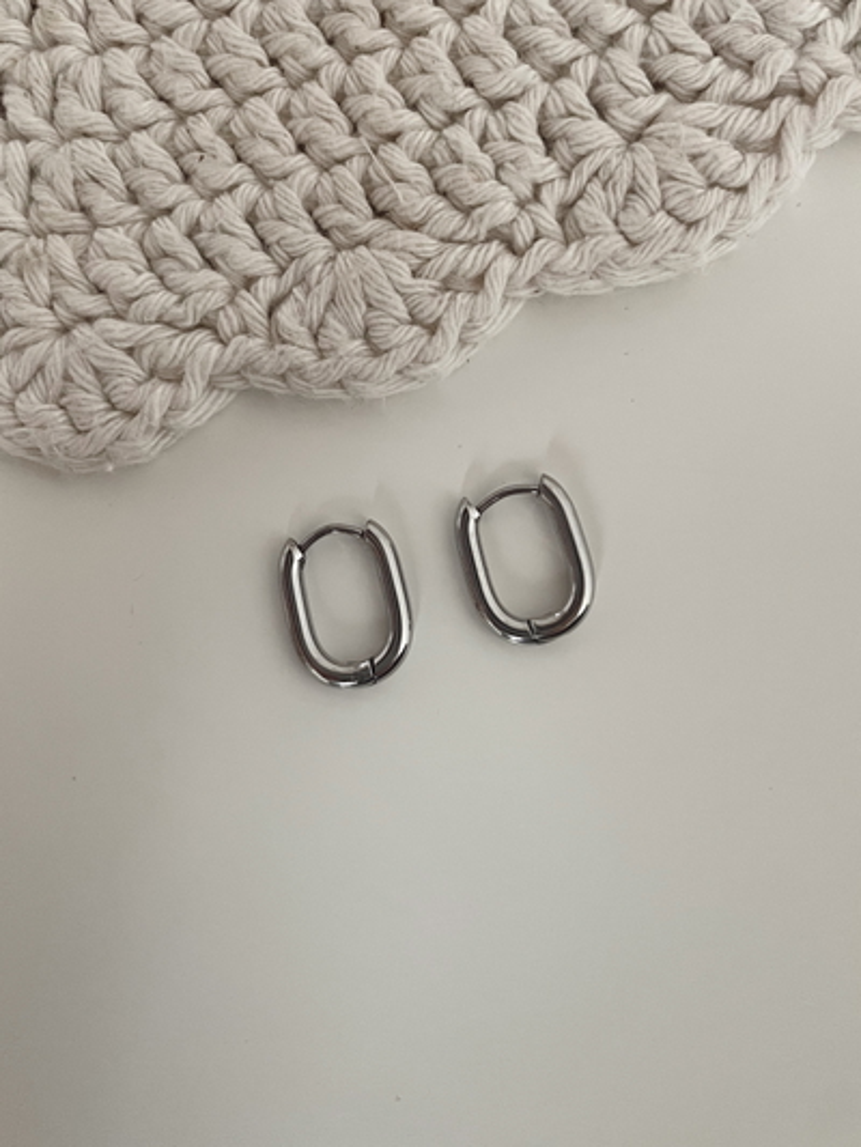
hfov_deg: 53.1
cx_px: 430
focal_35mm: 26
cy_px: 574
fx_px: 862
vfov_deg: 67.3
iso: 500
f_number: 1.6
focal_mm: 4.2
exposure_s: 1/60
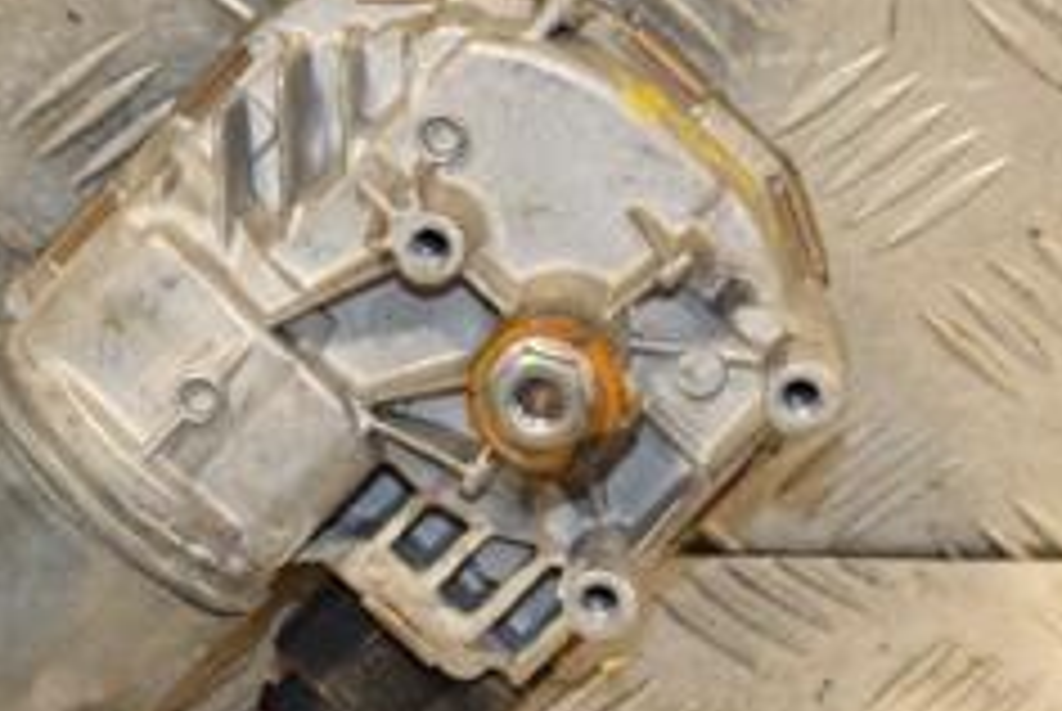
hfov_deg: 12.0
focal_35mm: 171
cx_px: 374
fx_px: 5059
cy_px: 356
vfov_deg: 8.0
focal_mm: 45
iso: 800
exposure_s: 1/200
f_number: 6.3
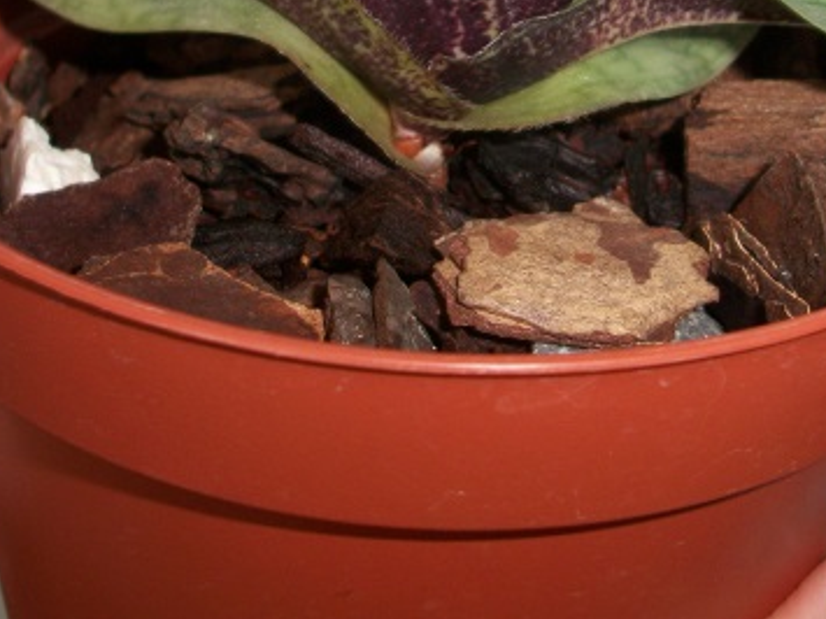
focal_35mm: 74
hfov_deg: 26.3
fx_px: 1765
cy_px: 8
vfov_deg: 19.4
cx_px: 463
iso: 80
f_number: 3.1
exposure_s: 1/30
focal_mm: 6.3
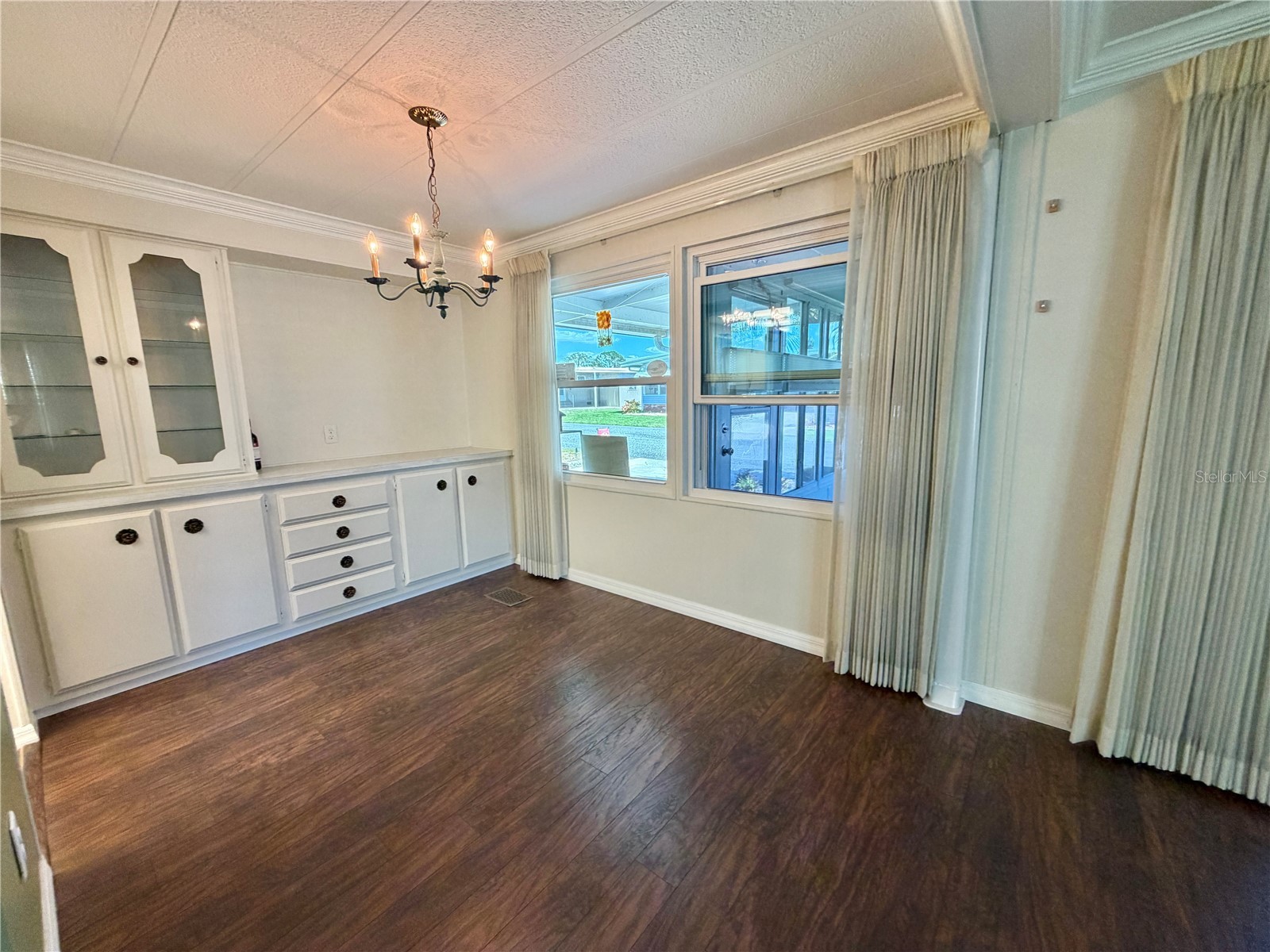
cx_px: 635
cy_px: 476
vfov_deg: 85.7
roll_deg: +1.0
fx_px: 514
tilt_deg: -8.8
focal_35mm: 14
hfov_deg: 102.1
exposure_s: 1/120
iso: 320
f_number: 2.2
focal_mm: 2.22
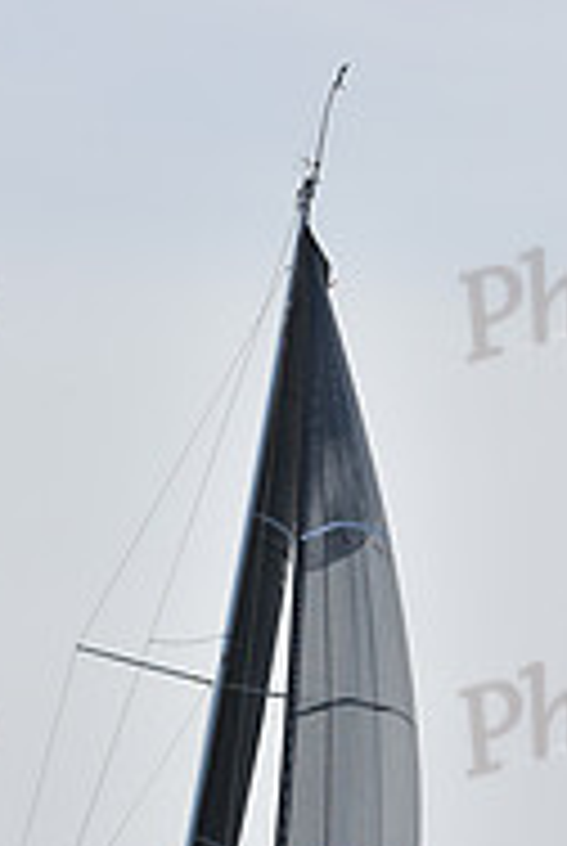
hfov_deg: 4.0
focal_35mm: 345
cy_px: 958
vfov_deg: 5.9
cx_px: 227
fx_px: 8120
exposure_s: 1/4000
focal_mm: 112
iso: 200
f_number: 4.5
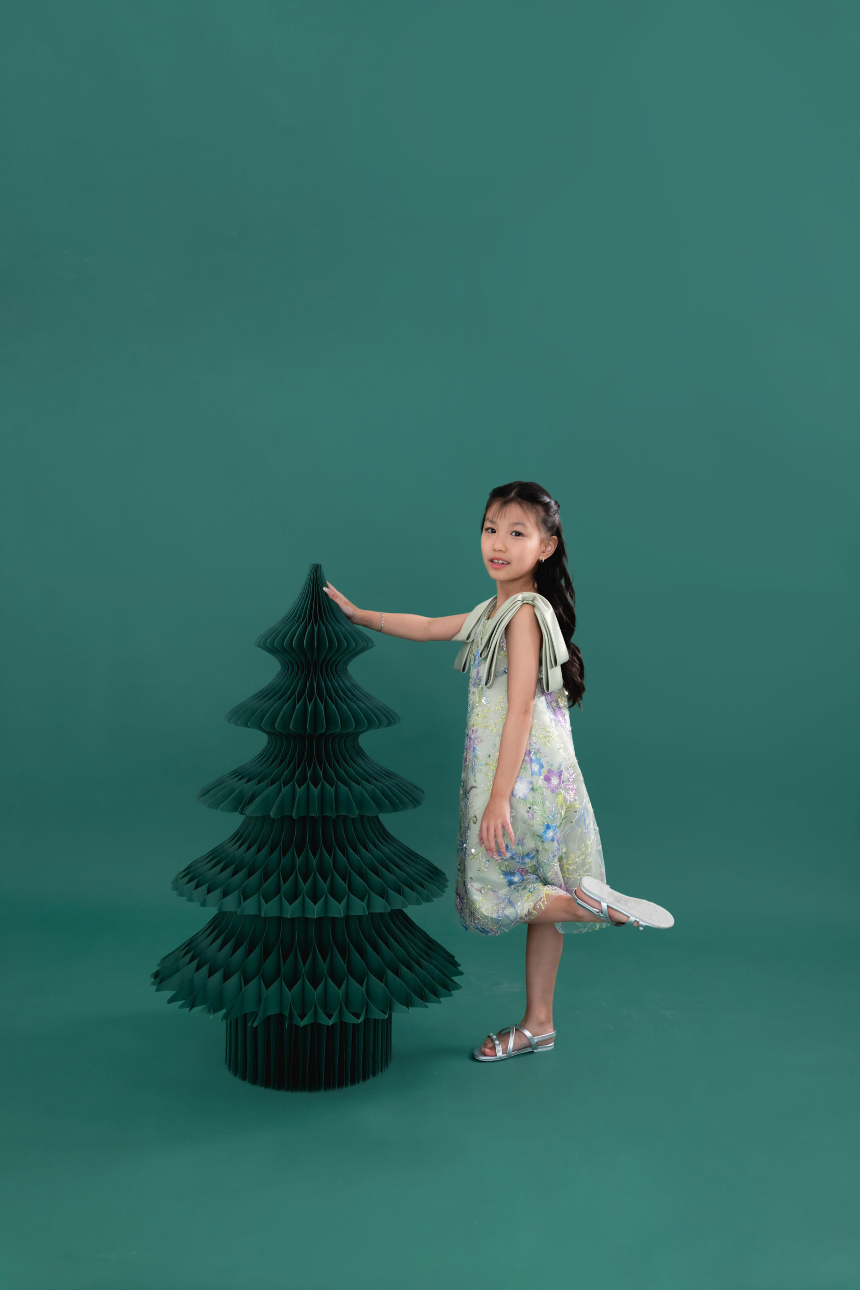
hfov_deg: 43.6
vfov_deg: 61.9
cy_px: 645
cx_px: 430
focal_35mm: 30
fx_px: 1075
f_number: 2.8
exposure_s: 1/125
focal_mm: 30
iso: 800
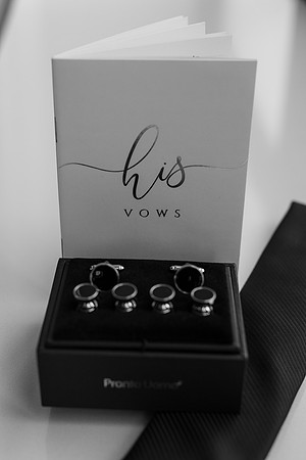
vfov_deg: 39.6
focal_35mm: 50
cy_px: 230
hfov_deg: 27.0
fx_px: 637
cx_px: 153
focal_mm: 50
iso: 800
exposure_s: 1/200
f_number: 4
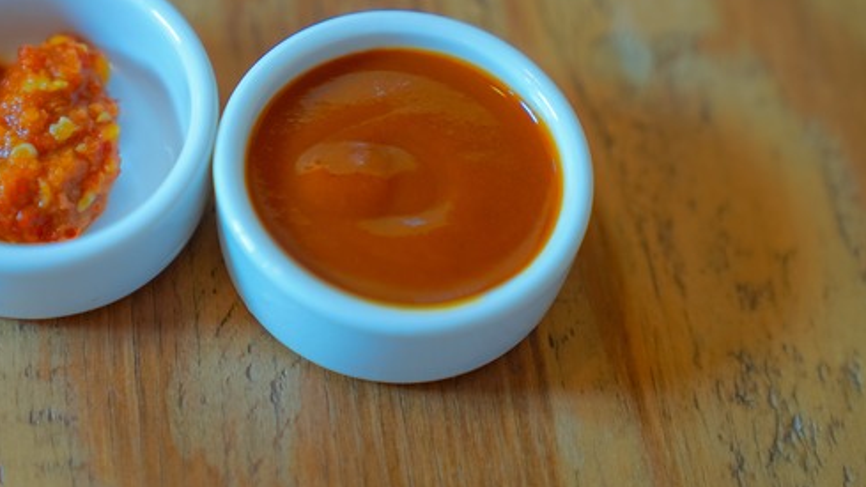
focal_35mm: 108
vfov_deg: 11.2
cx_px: 287
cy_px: 126
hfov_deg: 19.7
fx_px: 2480
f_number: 2.8
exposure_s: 1/80
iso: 500
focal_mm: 70
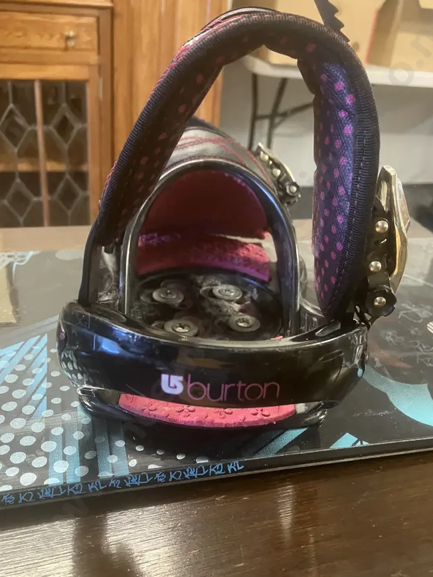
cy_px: 286
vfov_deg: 55.3
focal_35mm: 33
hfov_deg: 42.9
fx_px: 550
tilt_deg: -25.7
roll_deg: -5.5
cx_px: 242
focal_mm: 3.99
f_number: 1.8
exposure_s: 1/25
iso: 400
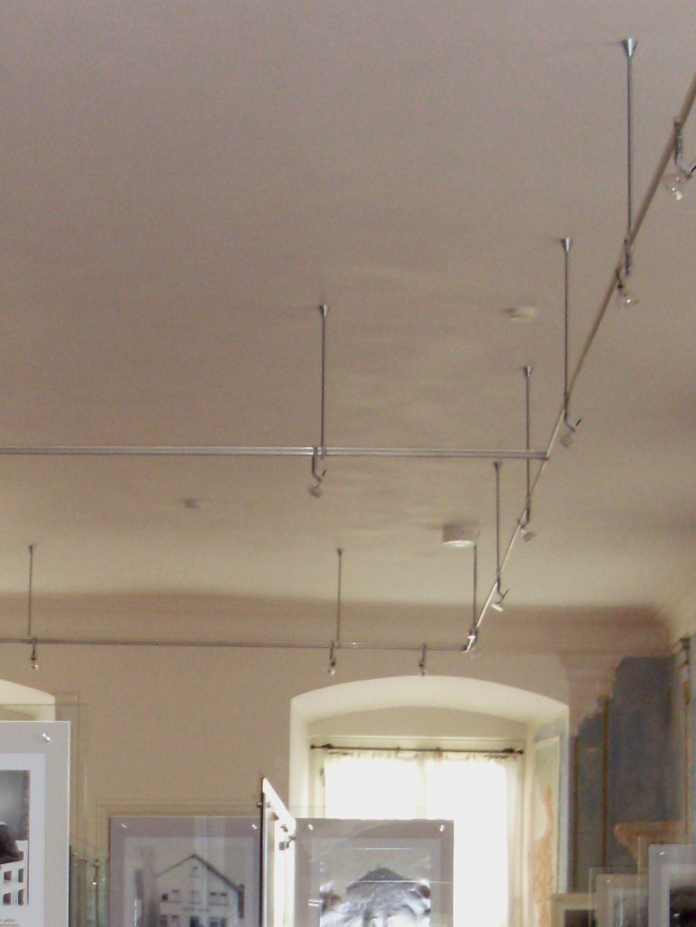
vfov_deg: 20.0
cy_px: 1011
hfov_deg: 15.7
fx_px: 2519
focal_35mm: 94
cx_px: 287
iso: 160
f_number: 3
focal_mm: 6.3
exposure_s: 1/45
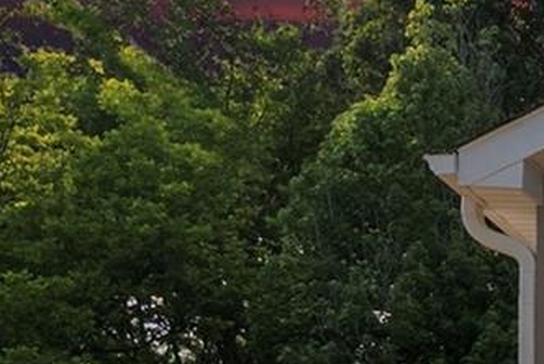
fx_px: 2238
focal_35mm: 148
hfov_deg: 11.6
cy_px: 373
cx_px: 1272
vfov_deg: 9.2
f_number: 9
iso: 1000
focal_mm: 24
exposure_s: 1/800
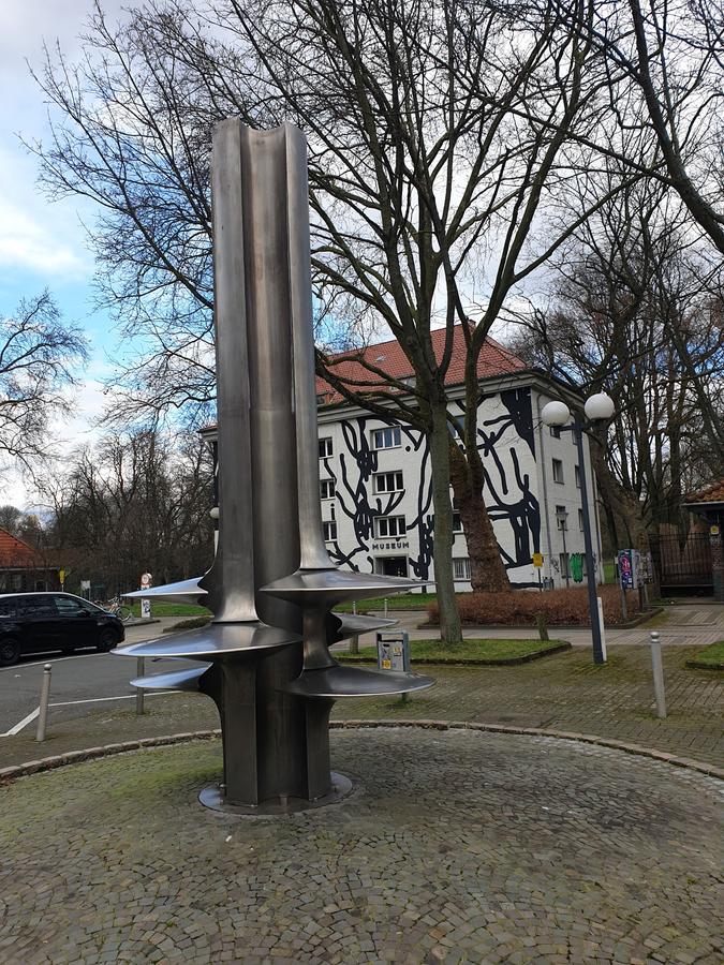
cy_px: 482
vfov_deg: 67.3
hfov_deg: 53.1
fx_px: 725
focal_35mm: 26
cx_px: 362
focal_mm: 4.3
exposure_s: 1/496
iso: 50
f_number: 2.4
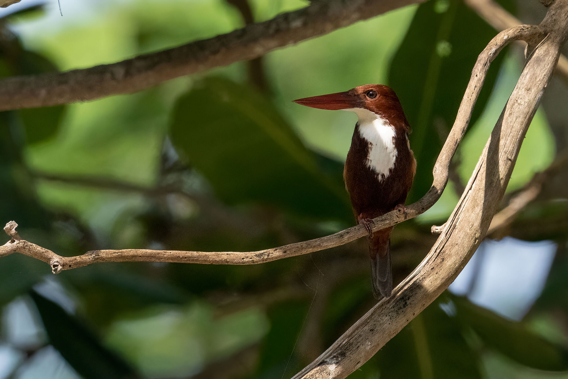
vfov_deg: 2.3
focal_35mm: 600
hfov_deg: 3.4
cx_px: 284
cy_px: 190
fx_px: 9466
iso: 5000
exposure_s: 1/2000
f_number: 9
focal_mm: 600
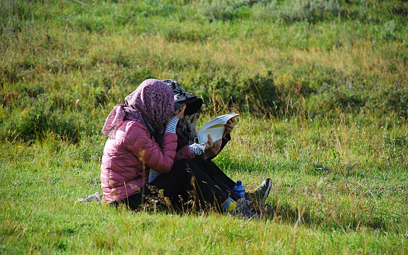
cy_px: 136
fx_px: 2307
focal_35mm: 208
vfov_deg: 6.3
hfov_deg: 10.1
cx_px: 204
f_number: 5.6
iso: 400
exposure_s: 1/1000
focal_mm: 135
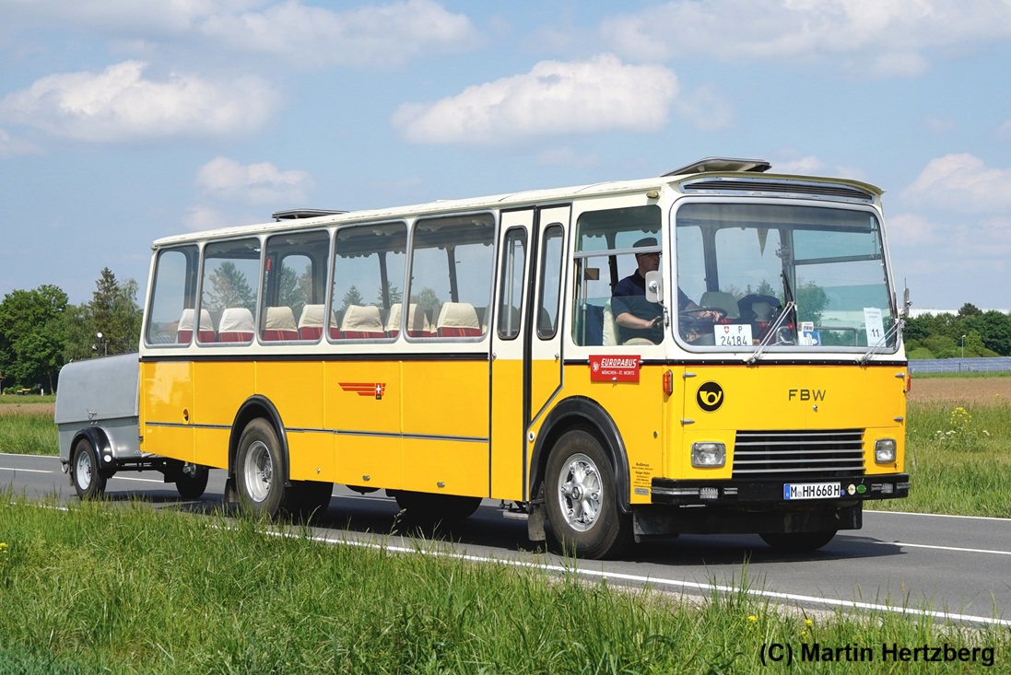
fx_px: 1602
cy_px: 338
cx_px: 506
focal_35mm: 57
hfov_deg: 35.0
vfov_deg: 23.8
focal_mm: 38
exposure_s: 1/2000
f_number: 4.5
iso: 200
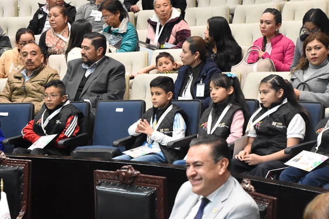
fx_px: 1495
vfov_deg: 8.4
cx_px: 173
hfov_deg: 12.6
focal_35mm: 164
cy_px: 109
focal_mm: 95
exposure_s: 1/100
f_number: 8
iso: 6400
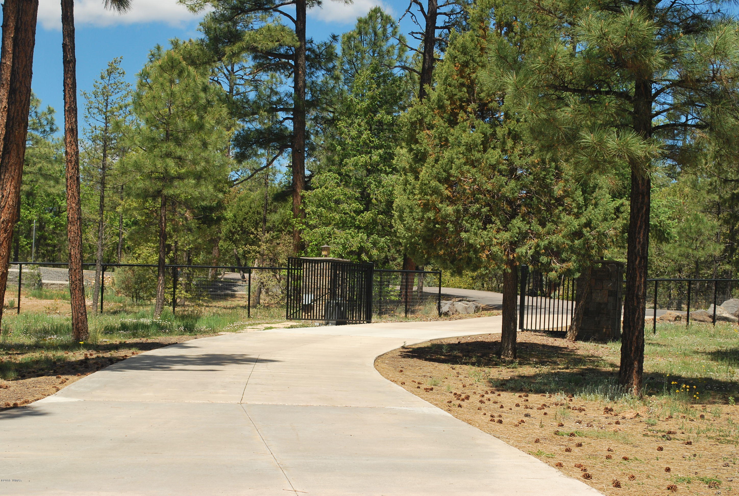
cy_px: 248
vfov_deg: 20.7
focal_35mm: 66
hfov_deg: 30.5
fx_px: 1358
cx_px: 370
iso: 200
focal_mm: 44
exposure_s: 1/200
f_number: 7.1
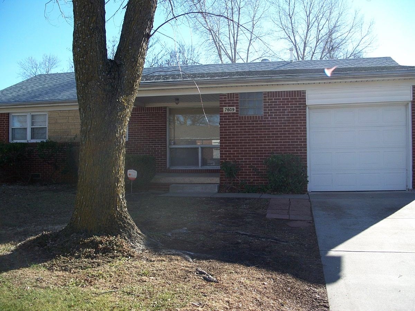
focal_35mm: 37
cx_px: 208
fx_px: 444
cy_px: 156
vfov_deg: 38.7
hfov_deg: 50.1
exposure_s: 1/320
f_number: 2.8
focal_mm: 7.8
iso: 64
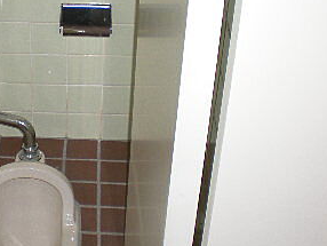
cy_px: 113
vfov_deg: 17.4
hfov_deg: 22.4
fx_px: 804
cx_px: 30
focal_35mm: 85
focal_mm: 6.3
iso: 78
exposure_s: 1/60
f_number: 3.1
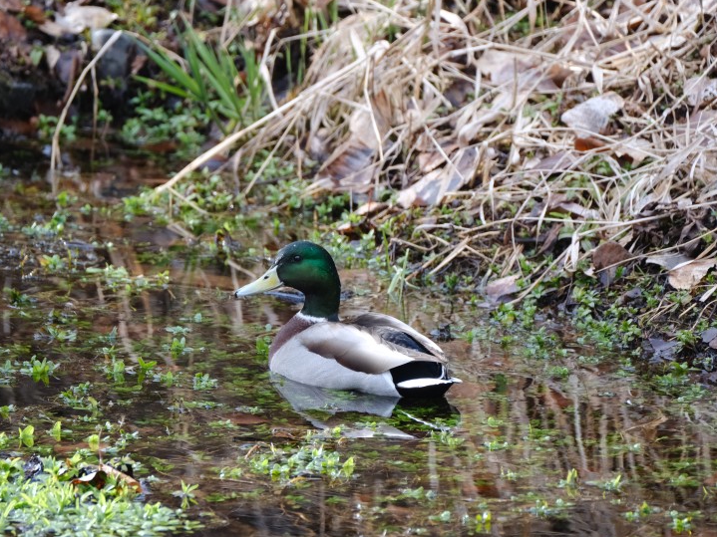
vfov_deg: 2.1
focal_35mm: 722
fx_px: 14952
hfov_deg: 2.7
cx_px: 298
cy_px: 288
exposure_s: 1/500
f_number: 5.6
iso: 1600
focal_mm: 400
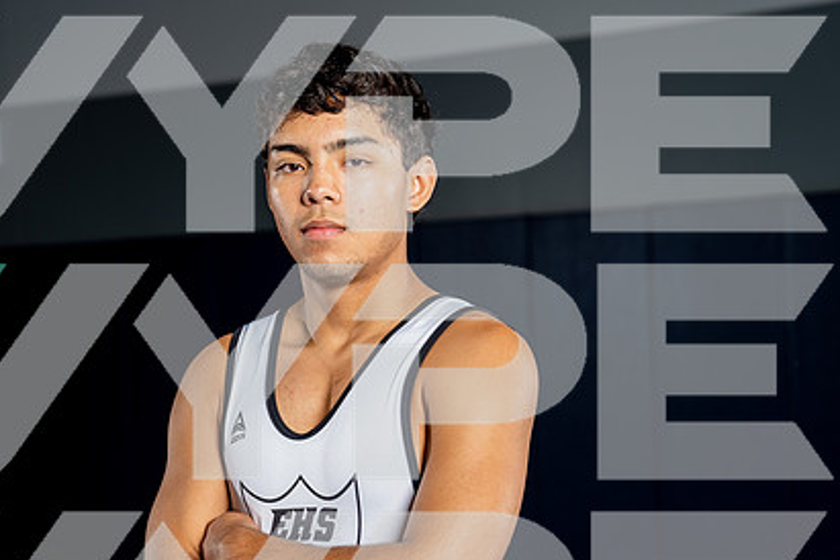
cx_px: 313
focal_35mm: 79
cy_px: 373
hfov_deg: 25.6
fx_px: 1843
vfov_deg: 17.2
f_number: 4
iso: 125
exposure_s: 1/250
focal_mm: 56
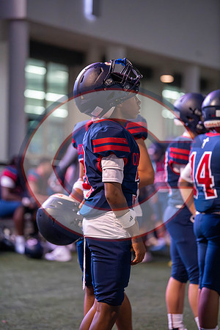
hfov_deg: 10.2
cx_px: 110
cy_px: 165
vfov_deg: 15.2
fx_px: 1237
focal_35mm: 135
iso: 12800
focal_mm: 135
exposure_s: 1/1000
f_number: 2.8
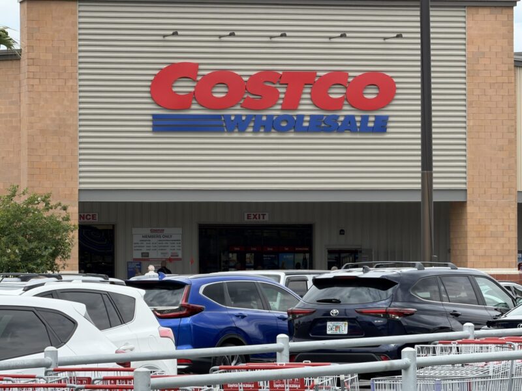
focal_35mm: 200
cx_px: 261
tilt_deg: +0.5
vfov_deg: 7.4
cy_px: 196
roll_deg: +0.8
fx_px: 3016
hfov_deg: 9.9
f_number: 2.8
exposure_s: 1/639
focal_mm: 16.89
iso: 32
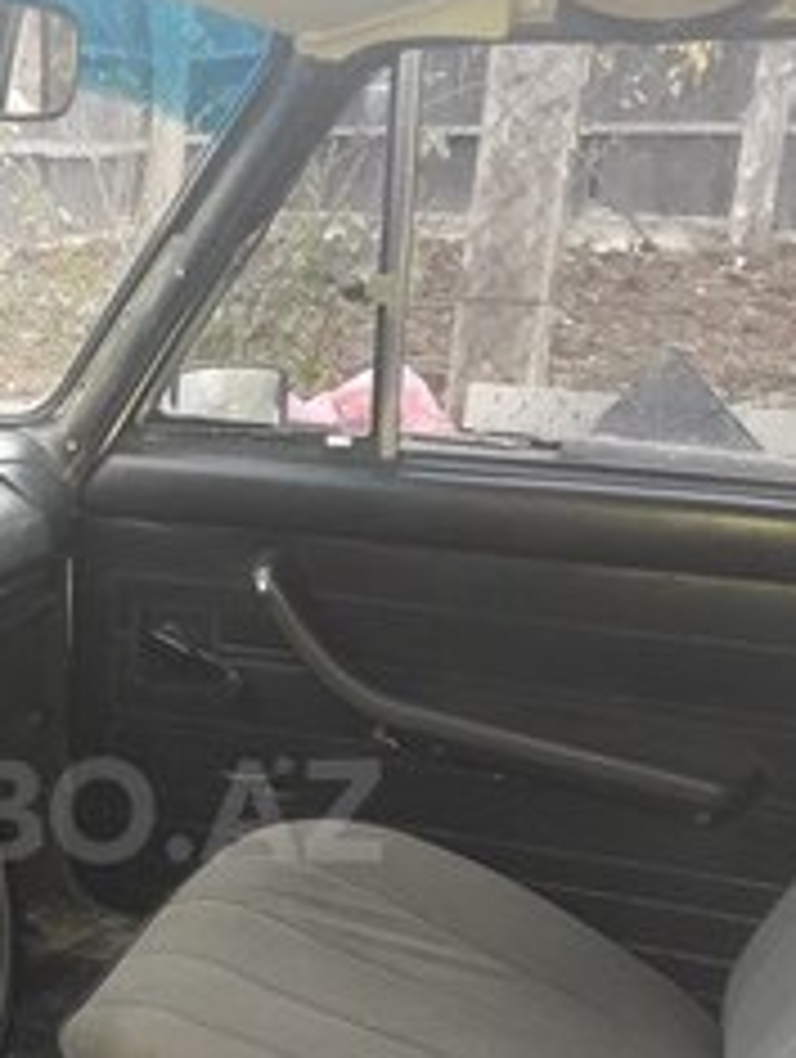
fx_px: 1804
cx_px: 36
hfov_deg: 24.0
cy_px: 810
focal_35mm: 59
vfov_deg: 32.0
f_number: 1.9
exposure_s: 1/20
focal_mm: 3.7
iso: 160
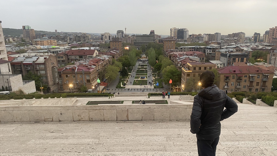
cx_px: 140
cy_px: 95
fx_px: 213
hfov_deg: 66.1
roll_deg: +1.2
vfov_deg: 40.0
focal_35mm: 29
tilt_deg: -16.6
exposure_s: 1/87
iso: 125
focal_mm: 4.25
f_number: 1.8
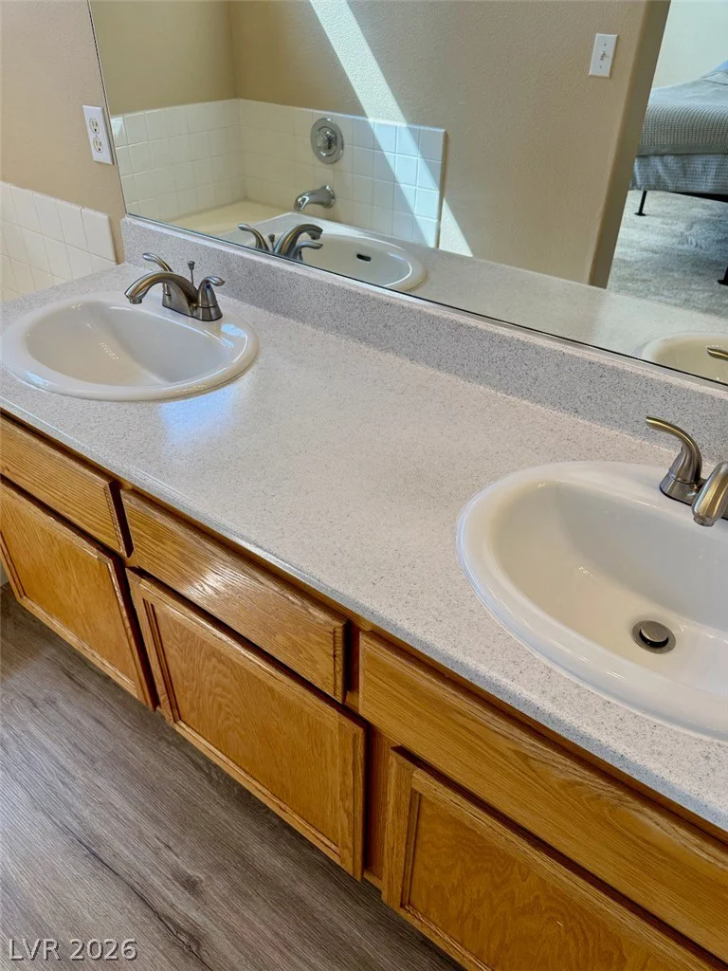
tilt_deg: -35.4
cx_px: 364
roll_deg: -1.1
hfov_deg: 56.8
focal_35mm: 24
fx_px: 673
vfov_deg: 71.6
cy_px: 486
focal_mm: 6.76
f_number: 1.78
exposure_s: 1/414
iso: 100
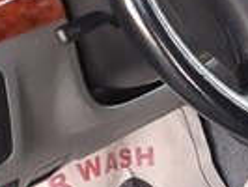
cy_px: 137
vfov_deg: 11.1
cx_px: 457
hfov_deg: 13.2
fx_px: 961
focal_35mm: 134
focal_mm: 3.6
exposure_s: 1/50
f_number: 1.9
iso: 200
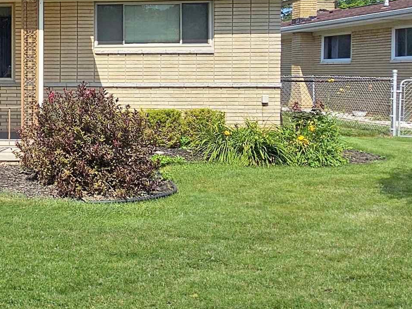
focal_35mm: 42
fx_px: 500
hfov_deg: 36.0
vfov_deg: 32.7
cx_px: -71
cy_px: 36
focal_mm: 2.2
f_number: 2.2
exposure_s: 1/3717
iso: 50
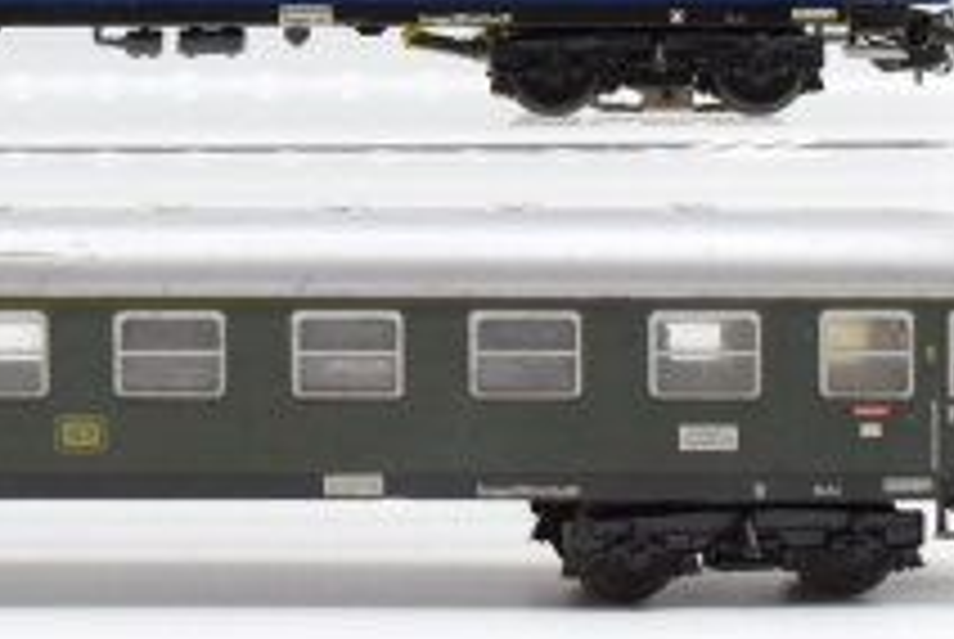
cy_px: -83
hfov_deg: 13.6
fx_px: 3938
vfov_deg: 9.2
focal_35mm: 148
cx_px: 36
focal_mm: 35
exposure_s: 1/125
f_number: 8
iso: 400
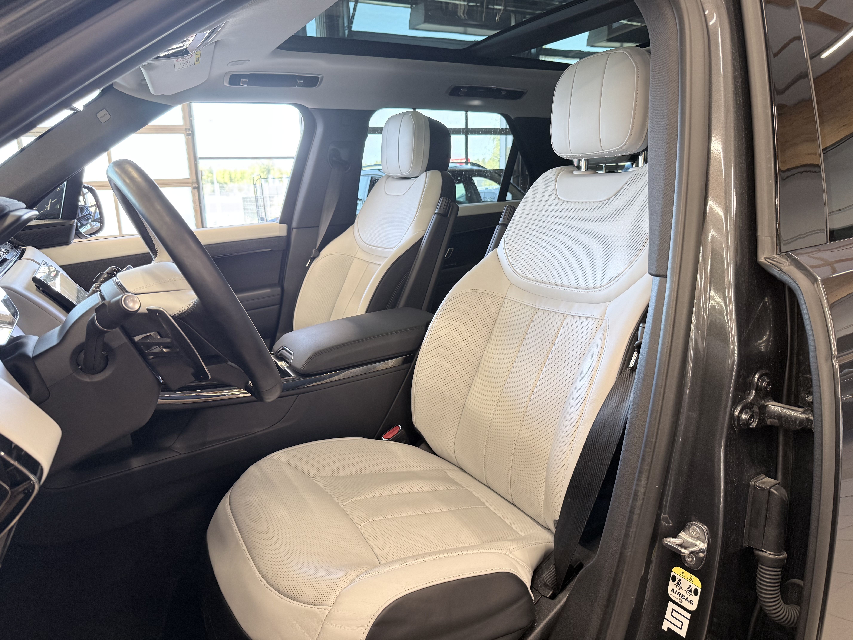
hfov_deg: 71.6
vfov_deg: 56.8
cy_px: 320
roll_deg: +1.8
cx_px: 426
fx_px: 591
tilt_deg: -13.7
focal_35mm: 24
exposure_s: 1/75
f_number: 1.78
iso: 160
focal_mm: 6.76
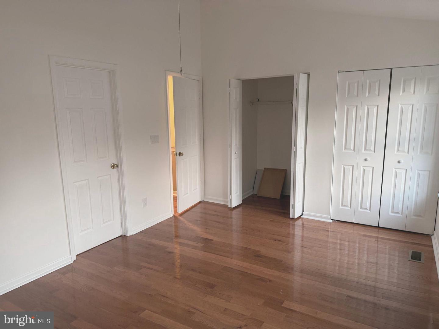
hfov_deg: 71.6
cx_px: 220
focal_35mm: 24
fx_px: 304
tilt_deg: -10.1
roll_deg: +1.0
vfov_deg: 56.8
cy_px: 164
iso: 320
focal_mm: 6.76
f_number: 1.78
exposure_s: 1/60
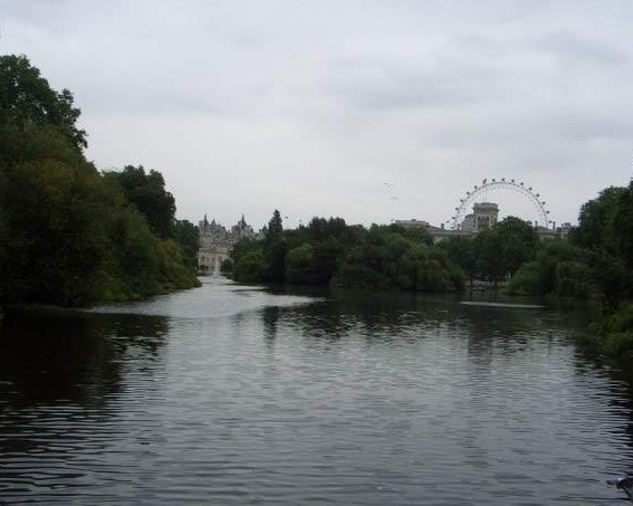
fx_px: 805
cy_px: 239
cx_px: 345
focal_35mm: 43
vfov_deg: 34.9
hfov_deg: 42.9
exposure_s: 1/320
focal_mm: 8
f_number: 4.8
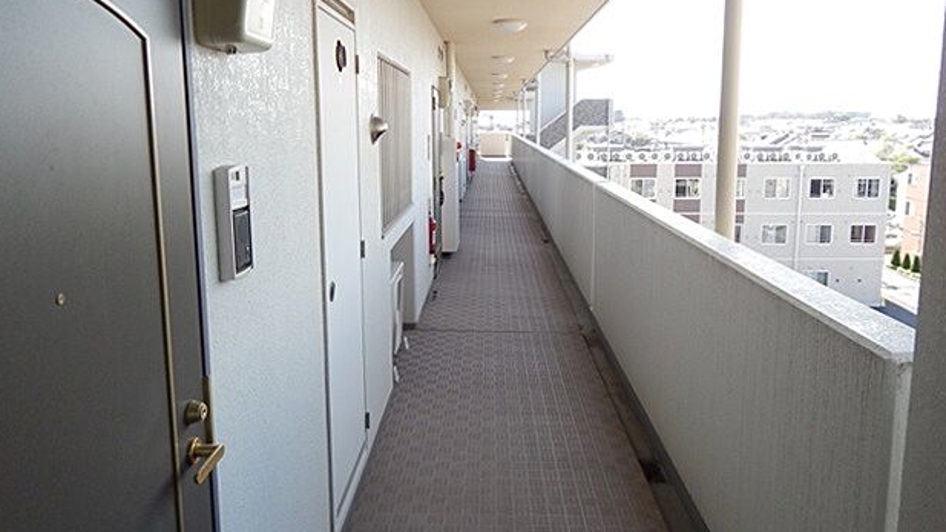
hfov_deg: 71.9
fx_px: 652
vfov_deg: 44.2
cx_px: 480
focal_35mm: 26
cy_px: 215
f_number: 3
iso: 125
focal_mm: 4
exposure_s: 1/250
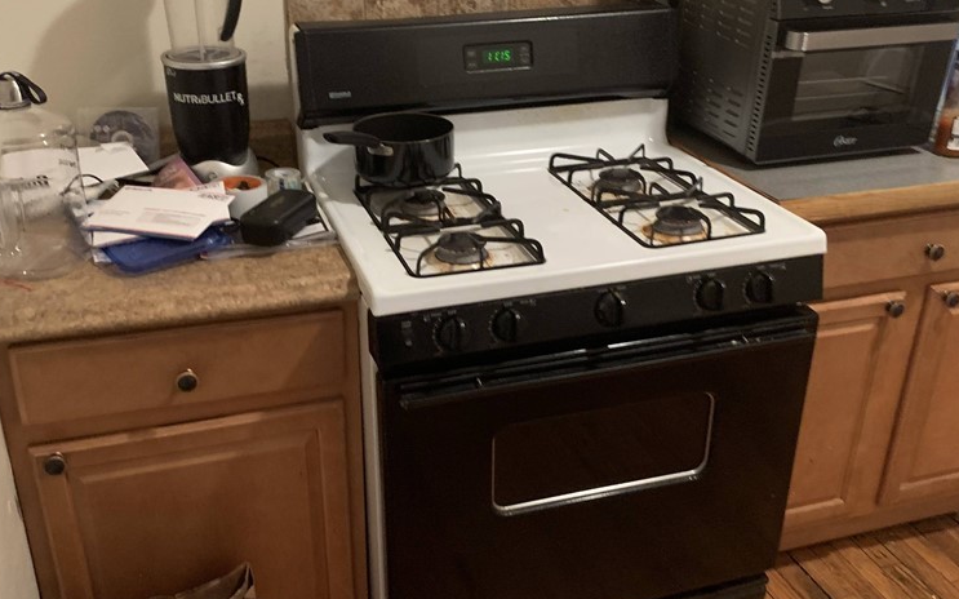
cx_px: 456
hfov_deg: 51.5
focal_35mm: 38
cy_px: 300
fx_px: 993
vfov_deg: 33.6
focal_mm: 4.2
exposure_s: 1/30
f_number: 1.8
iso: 640
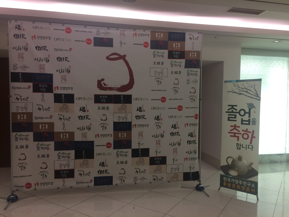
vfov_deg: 48.2
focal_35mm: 29
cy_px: 108
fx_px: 242
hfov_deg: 61.7
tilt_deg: -2.3
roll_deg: +0.5
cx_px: 144
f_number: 2.2
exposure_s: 1/30
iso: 40
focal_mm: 4.15
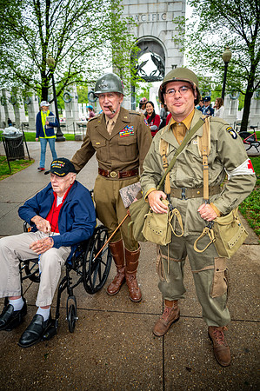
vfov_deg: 73.8
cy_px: 196
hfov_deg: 53.0
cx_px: 130
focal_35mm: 24
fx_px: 261
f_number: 4
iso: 100
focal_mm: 24
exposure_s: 1/60
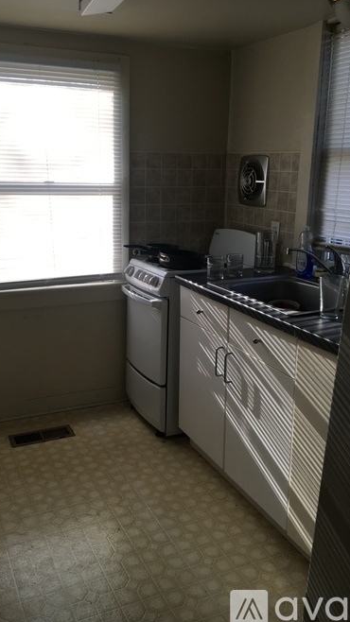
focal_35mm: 32
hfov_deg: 36.6
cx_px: 147
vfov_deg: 61.0
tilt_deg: -13.3
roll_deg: -0.9
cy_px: 312
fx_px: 528
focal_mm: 4.15
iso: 40
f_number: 2.2
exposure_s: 1/120
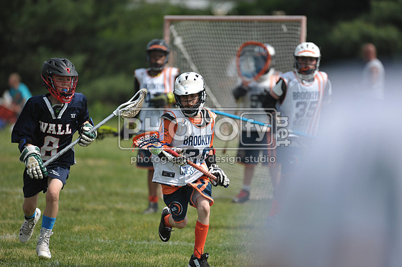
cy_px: 134
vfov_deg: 3.4
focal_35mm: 400
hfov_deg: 5.2
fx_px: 4464
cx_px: 201
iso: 640
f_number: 4
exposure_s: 1/4000
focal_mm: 400
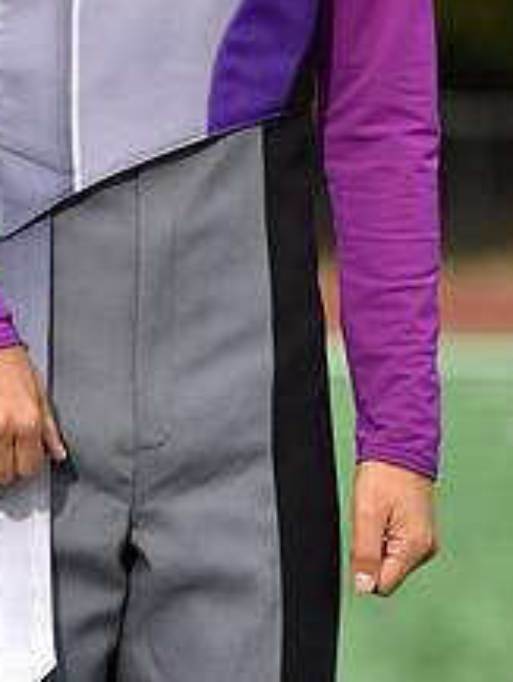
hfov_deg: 2.9
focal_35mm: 513
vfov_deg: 3.9
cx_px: 159
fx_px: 10127
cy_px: -226
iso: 500
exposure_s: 1/250
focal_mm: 200
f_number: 5
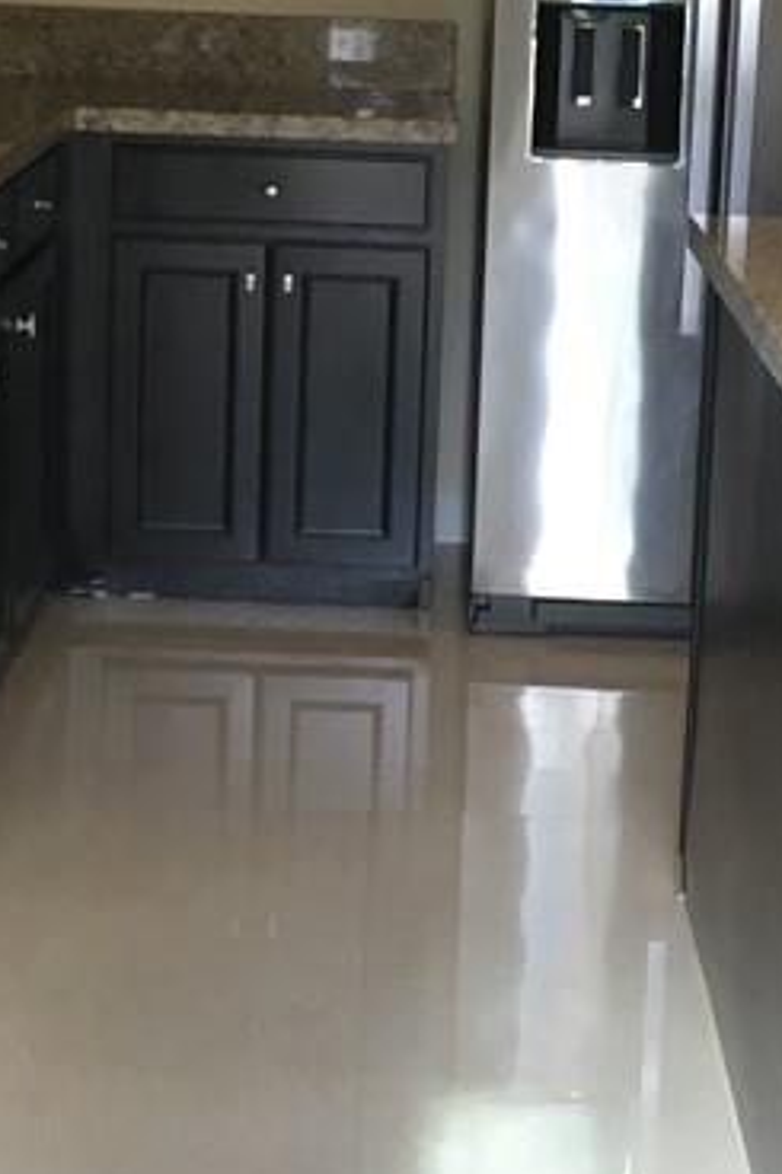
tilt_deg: -11.7
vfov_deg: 24.1
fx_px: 2739
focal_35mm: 84
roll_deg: -2.7
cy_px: 402
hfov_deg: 16.2
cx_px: 546
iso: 50
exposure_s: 1/30
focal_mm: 4.15
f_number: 2.2
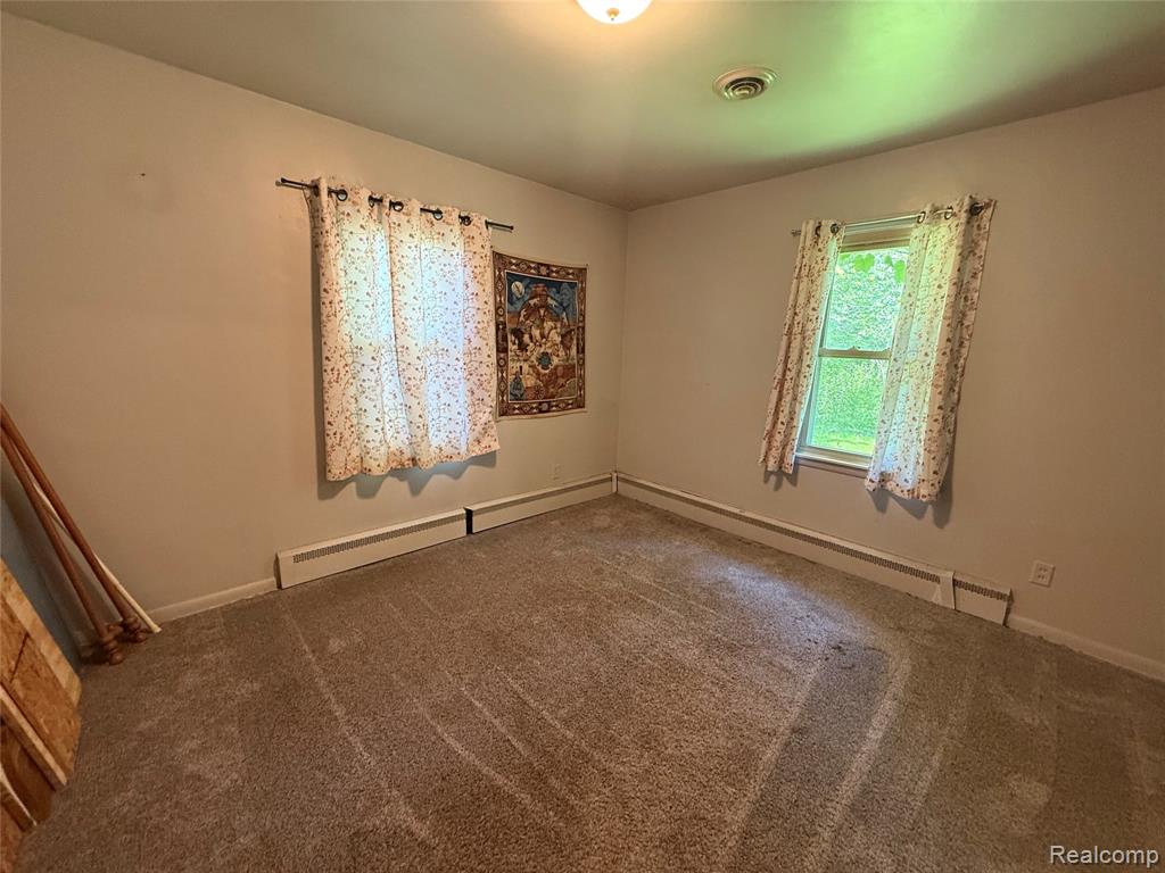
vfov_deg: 85.7
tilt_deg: -10.4
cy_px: 436
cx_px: 582
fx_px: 471
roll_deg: -1.9
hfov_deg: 102.1
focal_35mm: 14
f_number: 2.2
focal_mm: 2.22
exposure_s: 1/60
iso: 400
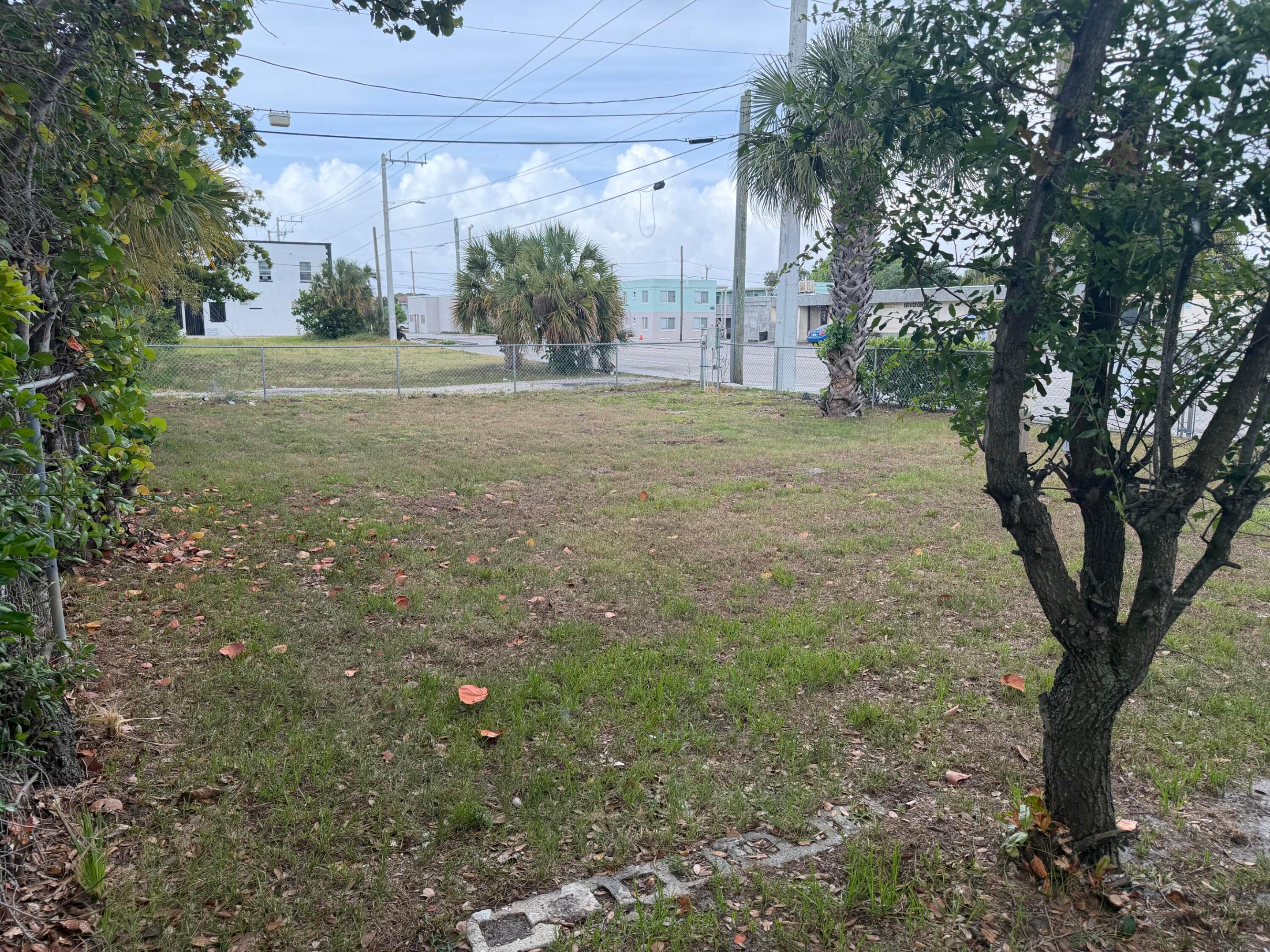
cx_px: 635
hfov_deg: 71.6
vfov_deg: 56.8
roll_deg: +0.1
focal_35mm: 24
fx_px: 881
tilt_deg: -8.6
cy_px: 476
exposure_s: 1/1292
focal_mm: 6.76
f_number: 1.78
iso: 100
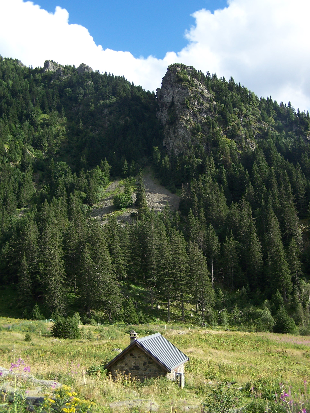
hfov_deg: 37.7
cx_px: 155
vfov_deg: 49.0
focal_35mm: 38
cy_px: 206
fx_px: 454
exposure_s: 1/750
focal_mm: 6.3
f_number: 2.8
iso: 80
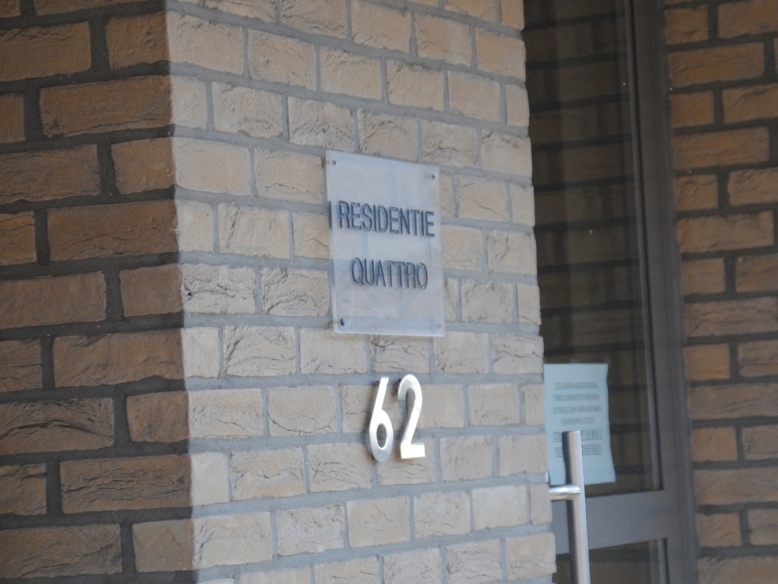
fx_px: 2854
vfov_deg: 11.7
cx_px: 398
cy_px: 330
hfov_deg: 15.5
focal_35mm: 127
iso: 400
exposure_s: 1/400
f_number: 5
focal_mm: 58
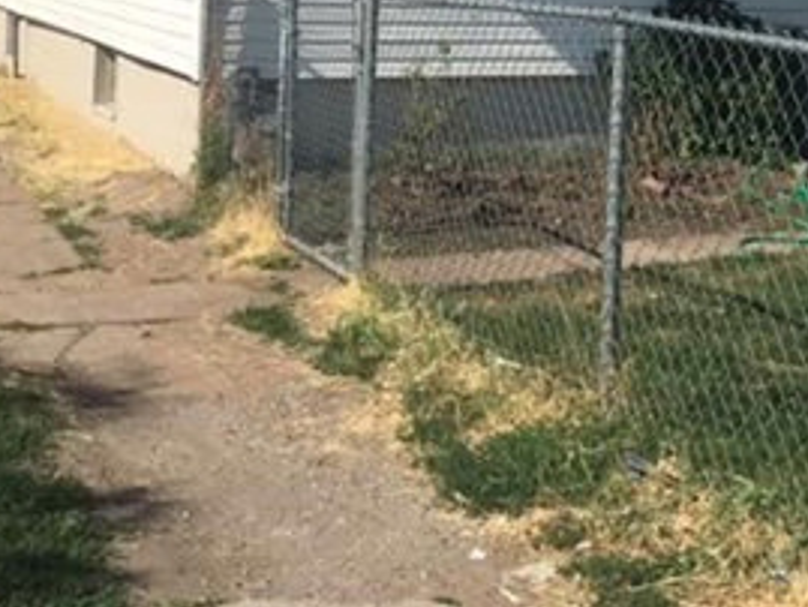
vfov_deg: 20.4
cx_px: 871
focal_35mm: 69
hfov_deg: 26.2
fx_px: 1611
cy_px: -42
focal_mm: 4.15
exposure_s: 1/2079
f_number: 2.2
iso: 25
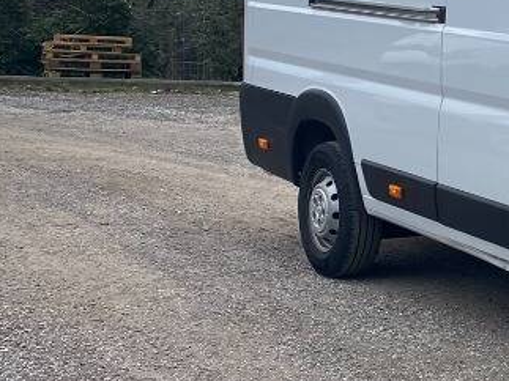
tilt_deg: -4.1
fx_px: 1264
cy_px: 102
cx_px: 836
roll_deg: -2.1
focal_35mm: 86
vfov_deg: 17.1
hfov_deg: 19.0
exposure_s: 1/1330
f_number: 1.8
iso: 32
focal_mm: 4.25
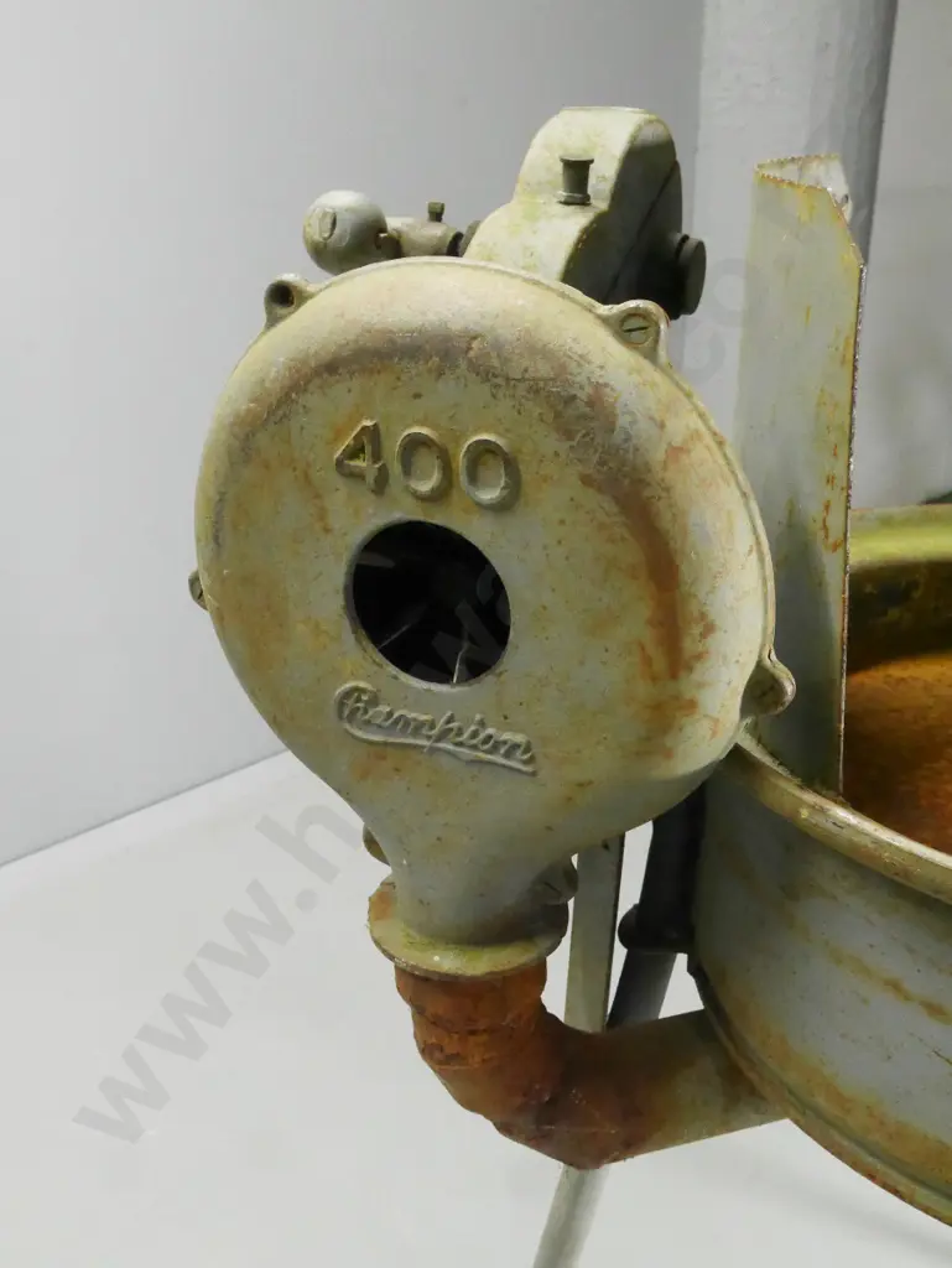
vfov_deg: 53.9
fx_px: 1246
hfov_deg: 41.8
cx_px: 476
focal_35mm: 34
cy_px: 634
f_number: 7.1
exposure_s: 1/60
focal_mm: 17
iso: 4000
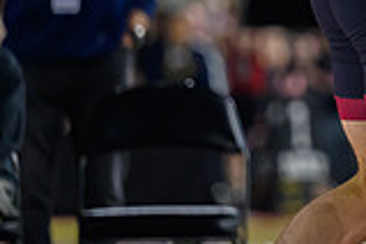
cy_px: -111
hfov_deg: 3.2
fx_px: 6496
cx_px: 546
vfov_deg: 2.1
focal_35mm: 639
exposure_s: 1/1000
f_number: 2.8
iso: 4000
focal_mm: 160
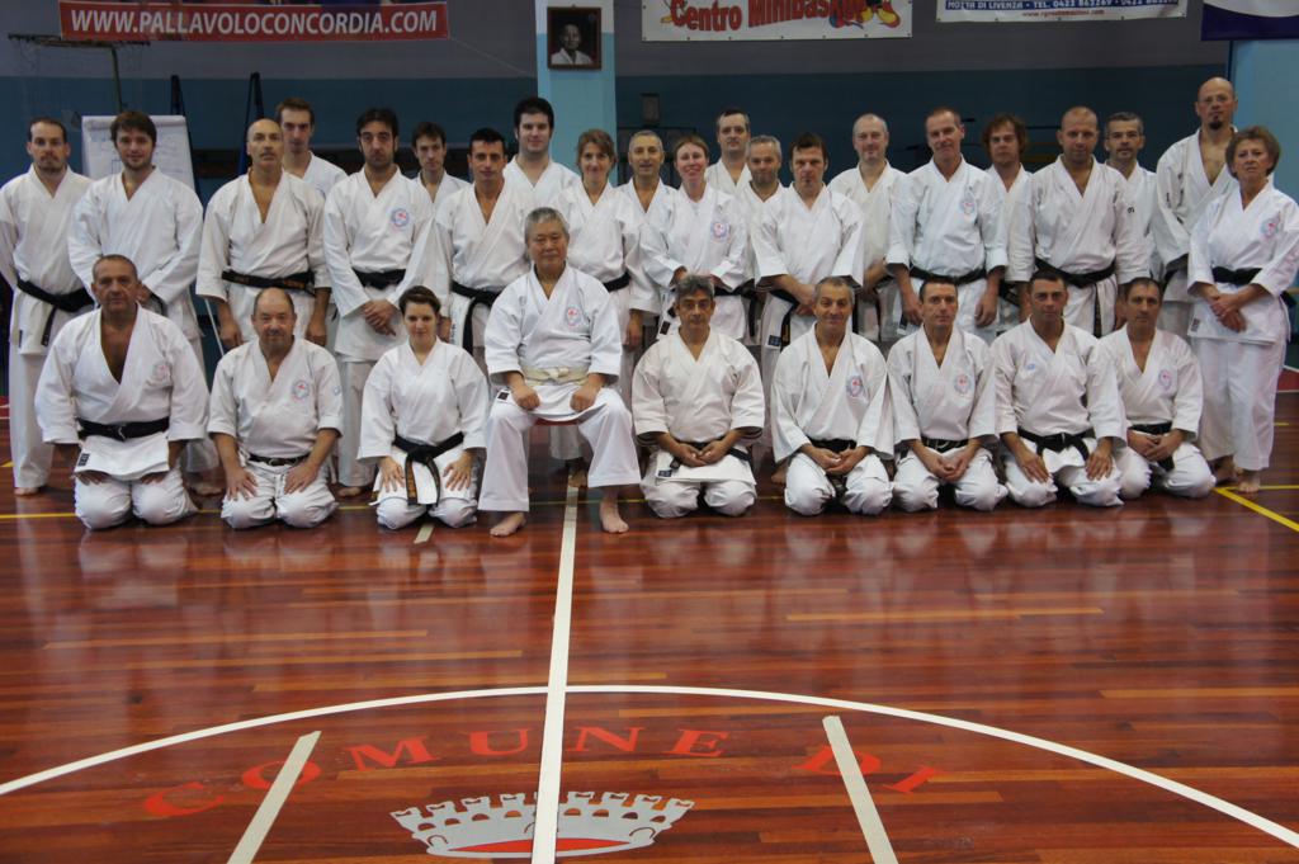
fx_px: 1514
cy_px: 432
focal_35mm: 42
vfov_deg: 31.8
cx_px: 650
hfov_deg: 46.4
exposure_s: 1/50
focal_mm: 28
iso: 640
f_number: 4
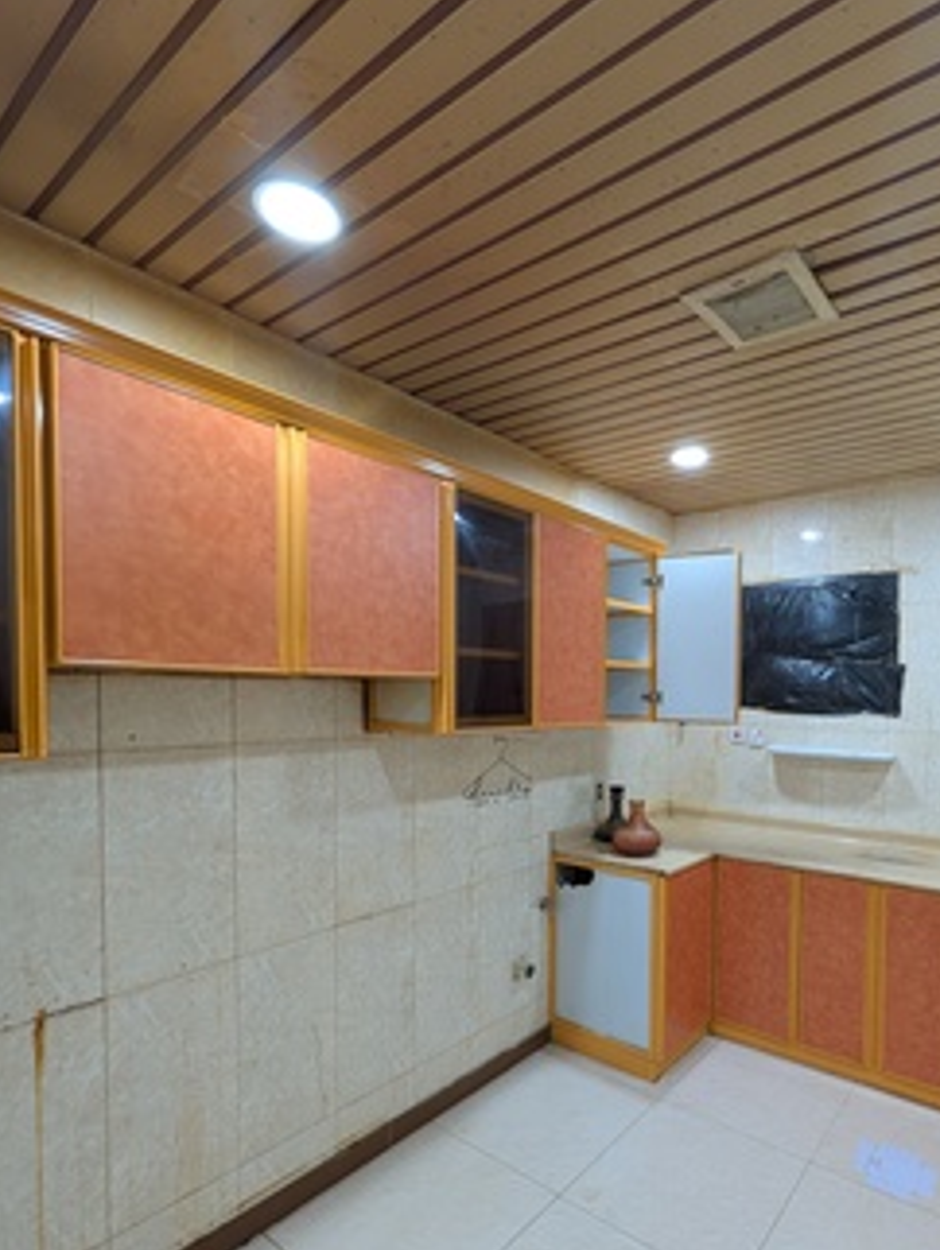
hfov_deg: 72.4
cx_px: 631
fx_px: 615
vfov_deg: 90.4
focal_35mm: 17
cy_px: 714
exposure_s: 1/70.1
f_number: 1.7
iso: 209
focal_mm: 2.02
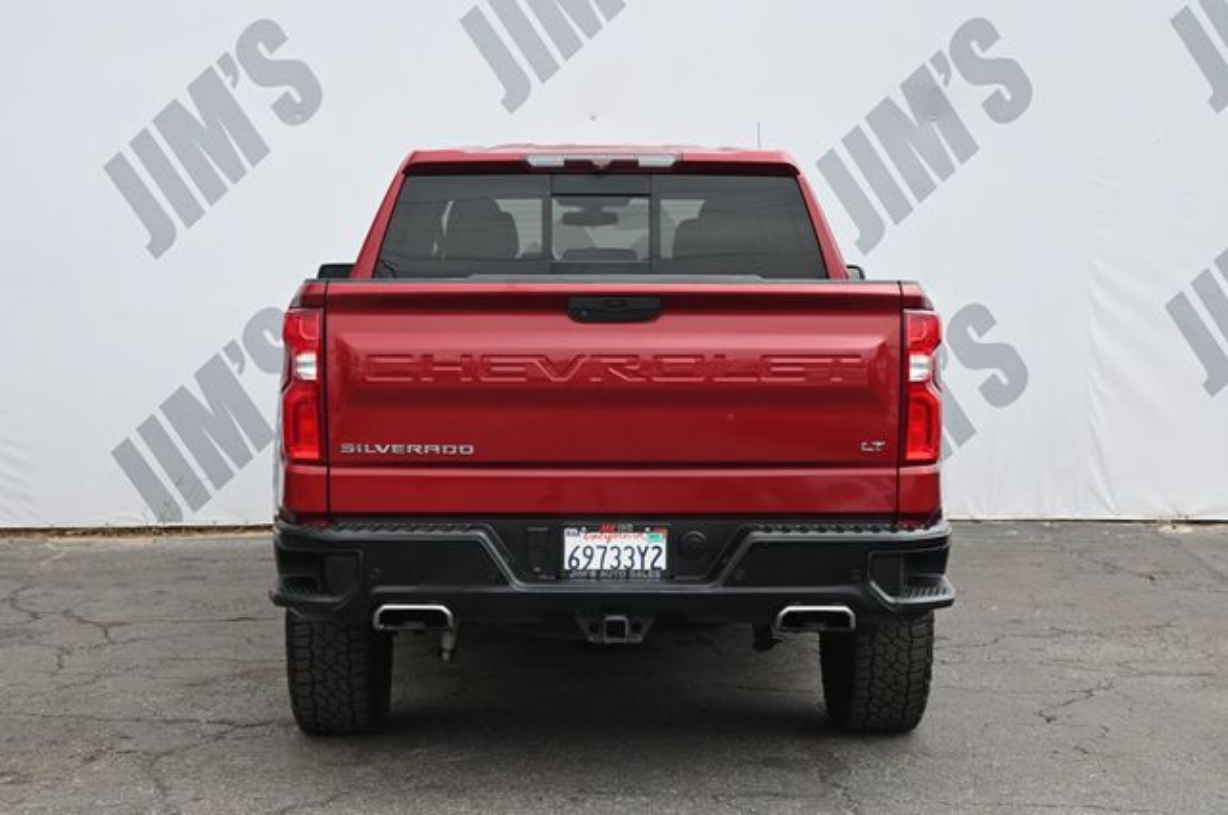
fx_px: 2095
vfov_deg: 22.0
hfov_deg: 32.7
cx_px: 614
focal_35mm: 62
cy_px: 408
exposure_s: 1/250
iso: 280
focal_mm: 41
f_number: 5.6
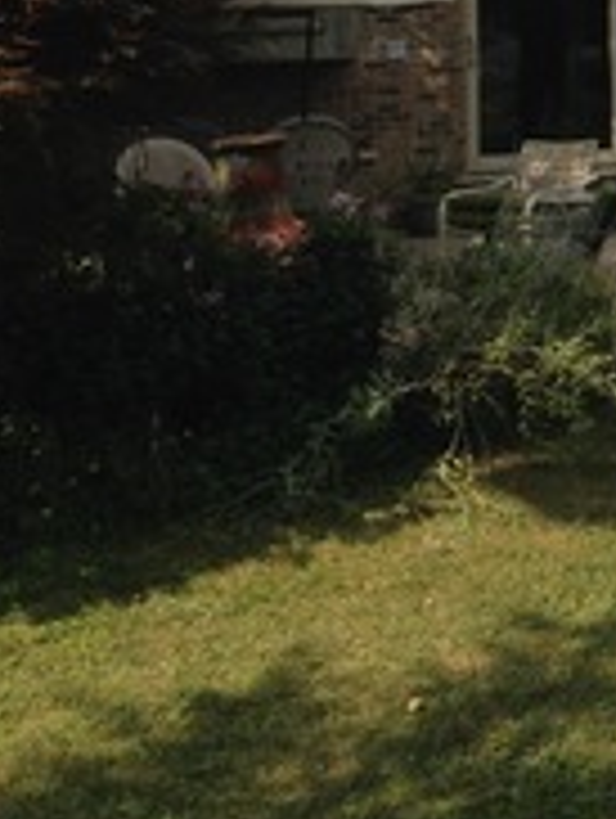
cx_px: 778
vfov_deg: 21.2
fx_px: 2059
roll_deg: -0.3
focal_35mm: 87
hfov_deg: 16.2
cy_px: -104
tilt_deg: +3.1
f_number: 2.4
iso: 50
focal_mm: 4.12
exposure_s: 1/786
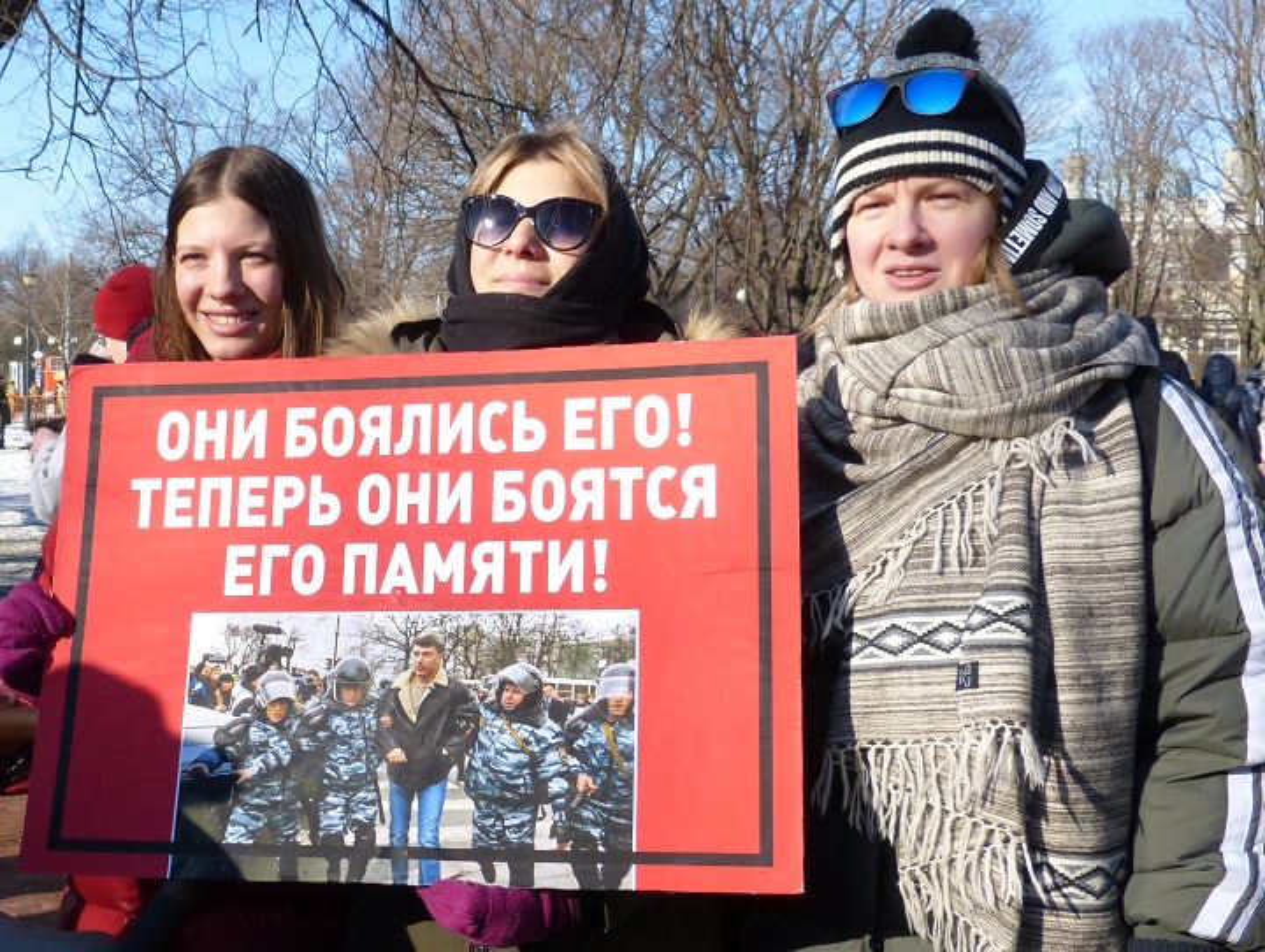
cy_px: 476
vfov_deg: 46.9
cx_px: 632
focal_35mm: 30
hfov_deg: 59.9
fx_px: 1098
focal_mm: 5.2
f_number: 4.5
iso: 100
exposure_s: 1/500
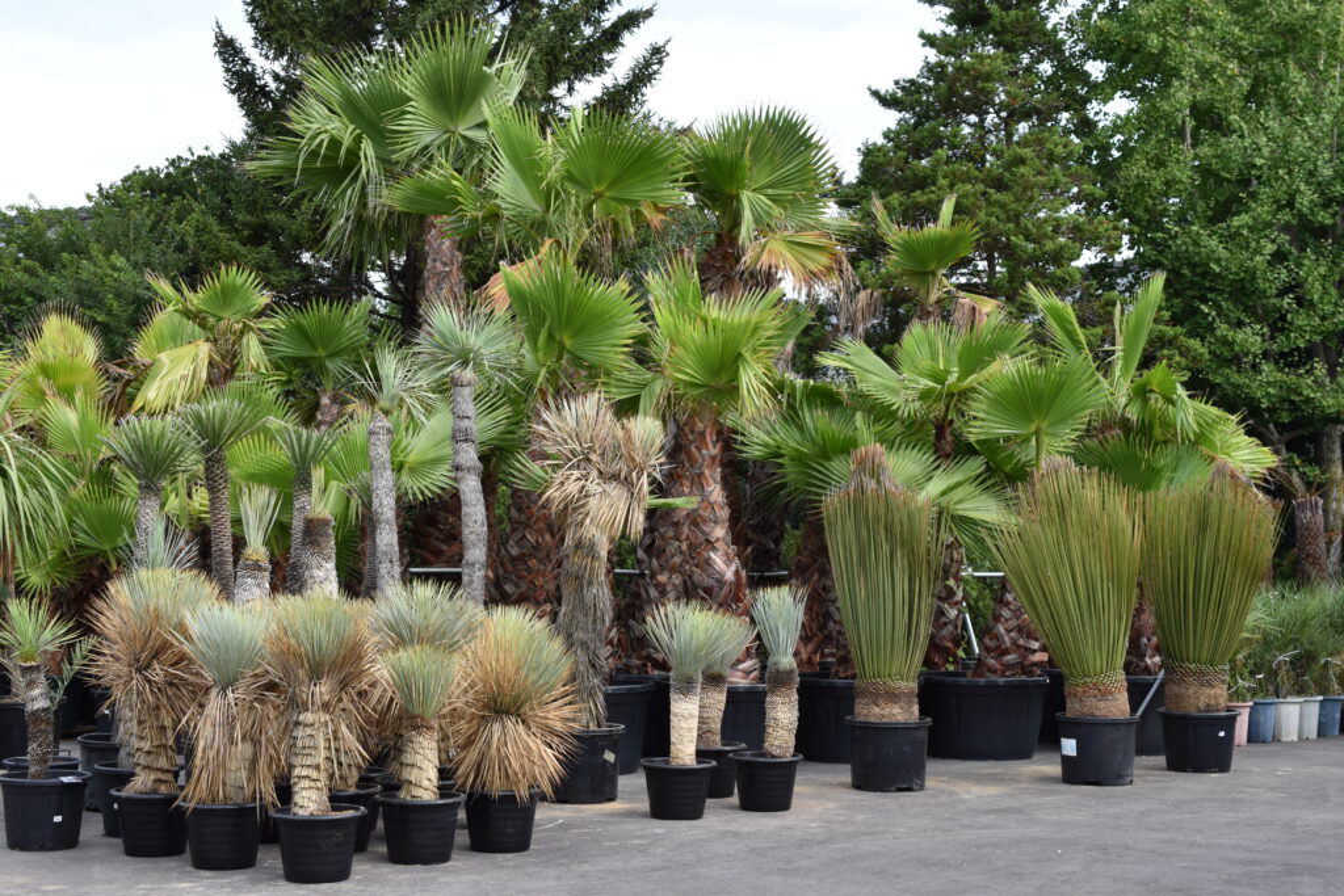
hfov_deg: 33.4
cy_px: 448
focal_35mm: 60
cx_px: 672
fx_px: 2240
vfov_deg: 22.6
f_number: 6.3
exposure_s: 1/250
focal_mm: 40
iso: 200
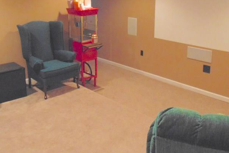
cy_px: 43
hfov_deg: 45.4
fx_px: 274
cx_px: 111
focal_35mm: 43
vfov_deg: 30.8
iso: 400
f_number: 3
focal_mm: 4.5
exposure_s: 1/13
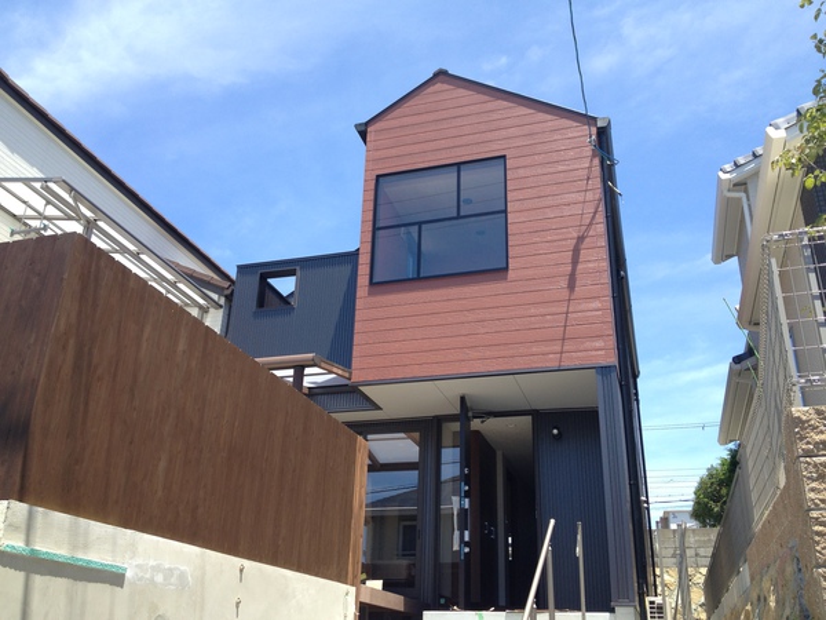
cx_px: 413
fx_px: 835
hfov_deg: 52.6
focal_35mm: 35
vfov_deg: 40.7
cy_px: 310
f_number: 2.4
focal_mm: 4.28
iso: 64
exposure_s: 1/665
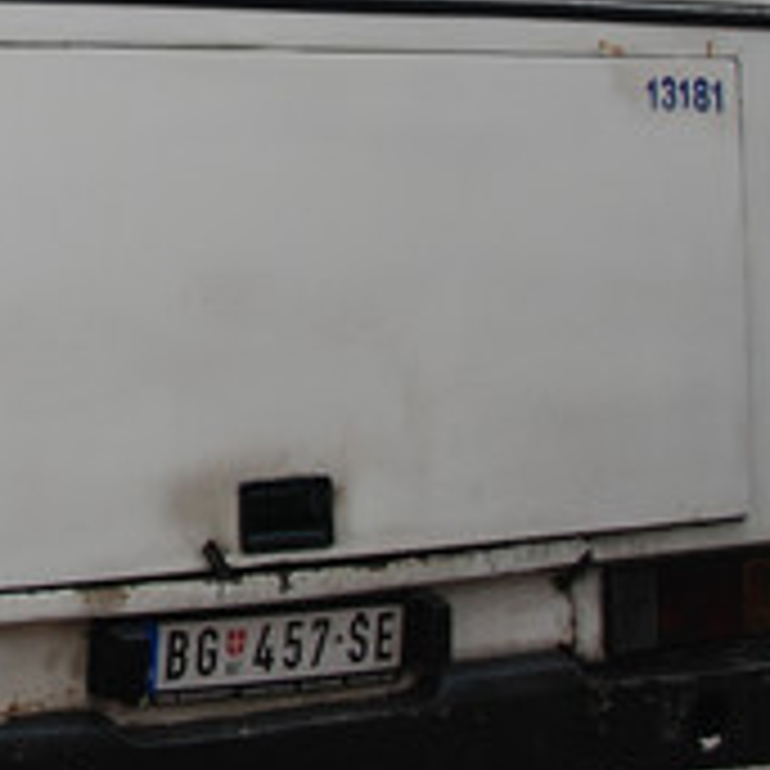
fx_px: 2532
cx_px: -266
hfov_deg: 16.3
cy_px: 59
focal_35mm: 101
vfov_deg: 17.0
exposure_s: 1/100
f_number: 5
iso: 250
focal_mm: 21
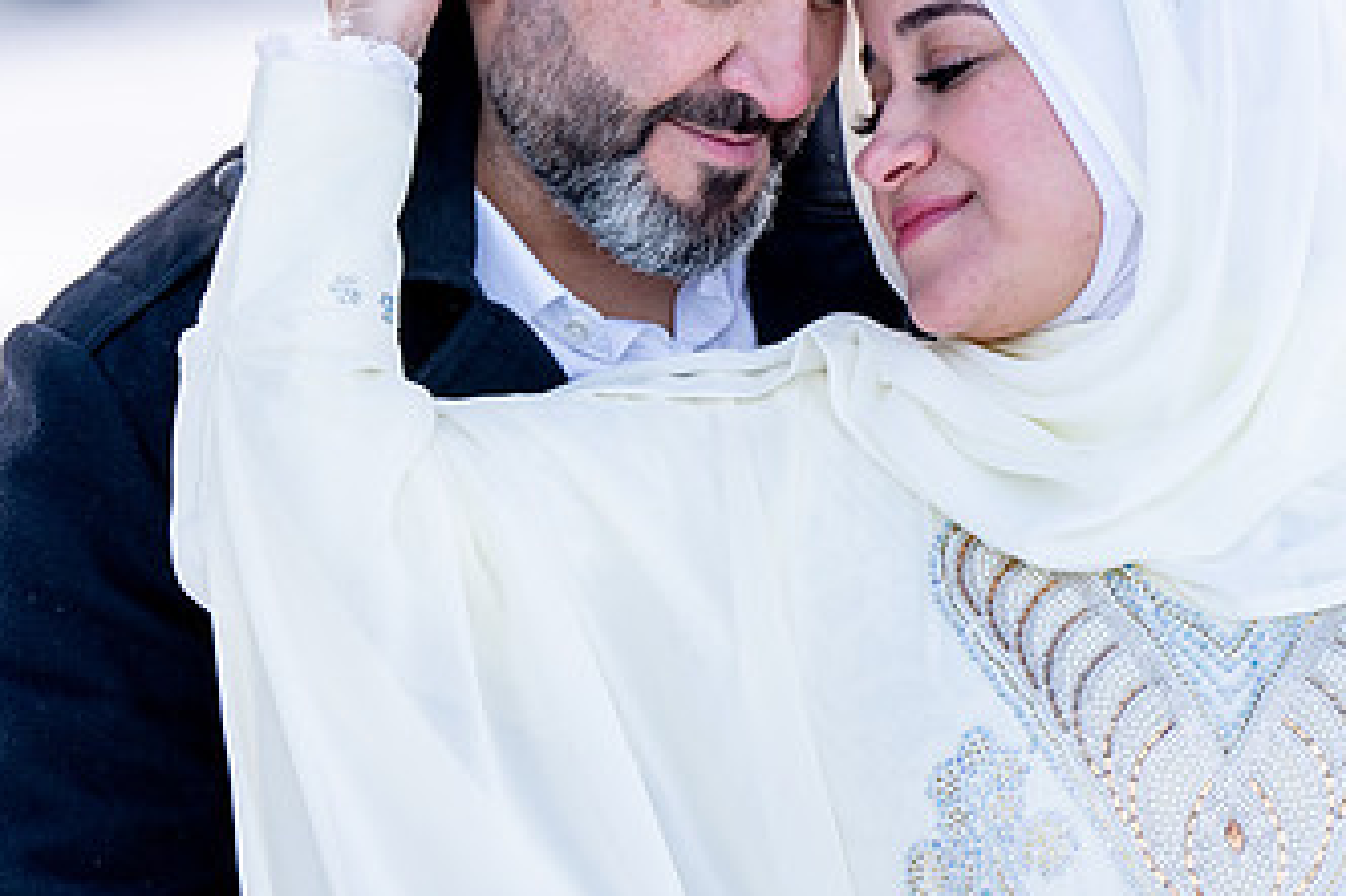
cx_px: 604
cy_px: 360
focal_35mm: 369
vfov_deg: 3.7
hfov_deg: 5.6
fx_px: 13789
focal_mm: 200
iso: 100
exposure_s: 1/125
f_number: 4.5
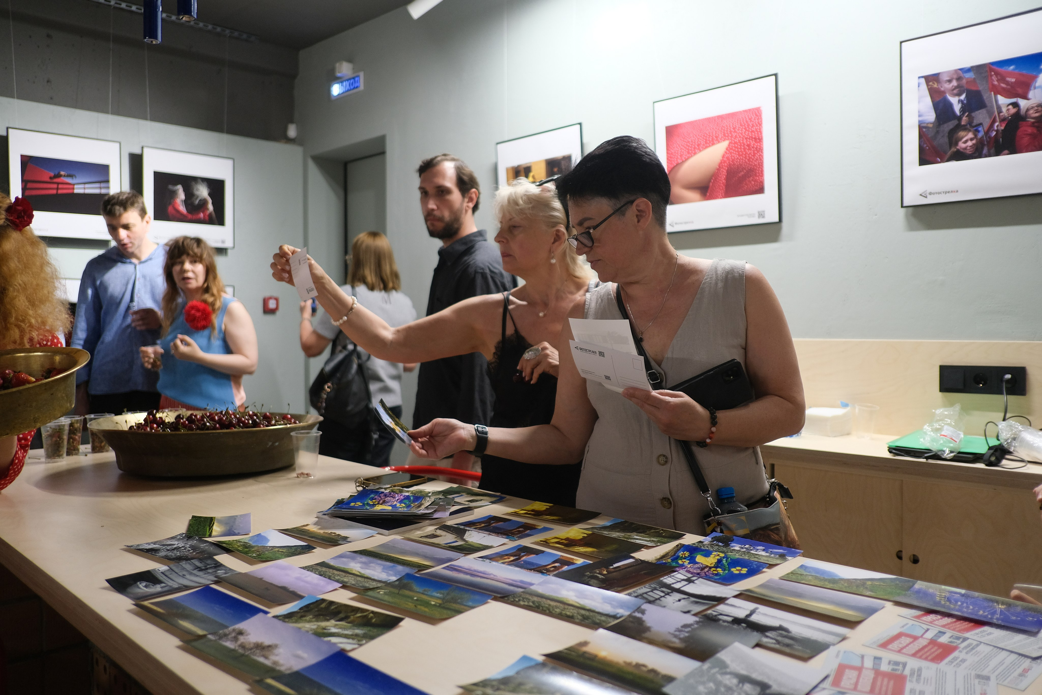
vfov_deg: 47.9
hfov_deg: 67.4
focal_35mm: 27
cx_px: 521
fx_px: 781
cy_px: 348
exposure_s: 1/125
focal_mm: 18
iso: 500
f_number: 2
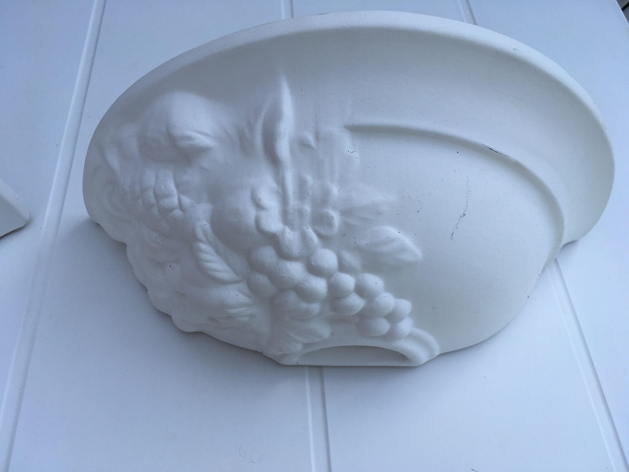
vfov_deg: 48.2
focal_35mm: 29
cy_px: 236
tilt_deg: -58.3
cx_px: 314
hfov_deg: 61.7
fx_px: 527
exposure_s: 1/545
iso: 25
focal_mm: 4.15
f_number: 2.2
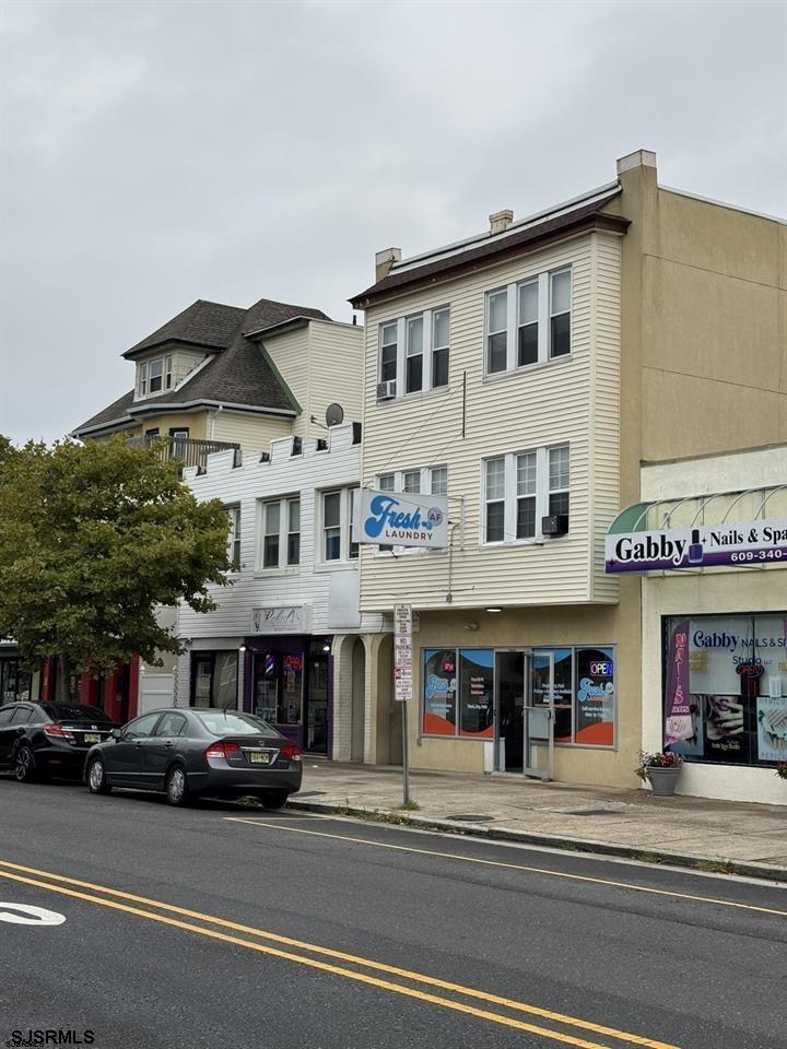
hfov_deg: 30.3
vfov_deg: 39.7
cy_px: 524
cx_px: 394
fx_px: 1455
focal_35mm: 48
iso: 64
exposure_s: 1/3817
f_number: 1.78
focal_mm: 6.76
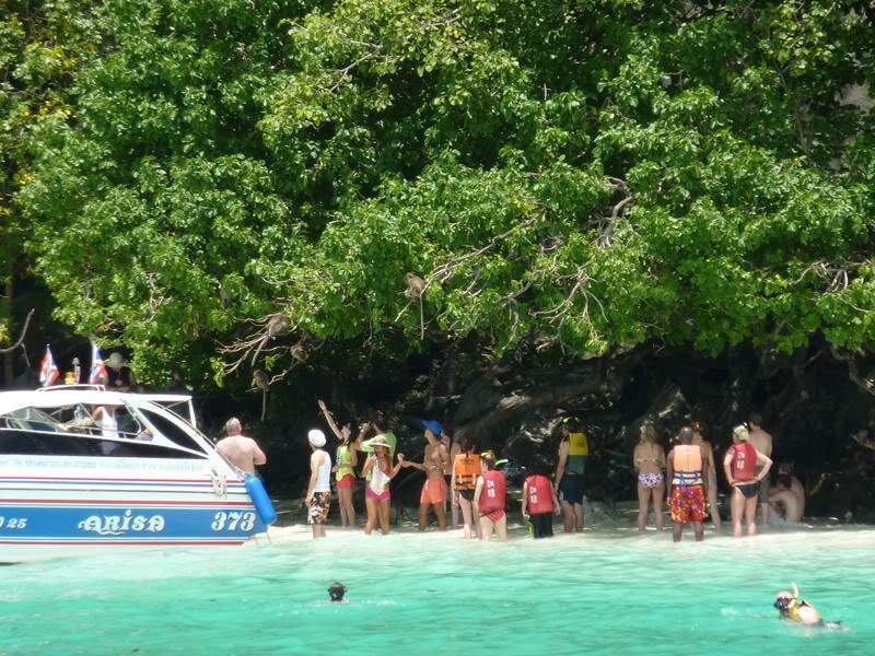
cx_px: 438
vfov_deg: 4.2
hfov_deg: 5.5
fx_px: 9049
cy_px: 328
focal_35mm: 358
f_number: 4.9
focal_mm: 49.2
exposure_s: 1/200
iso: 80
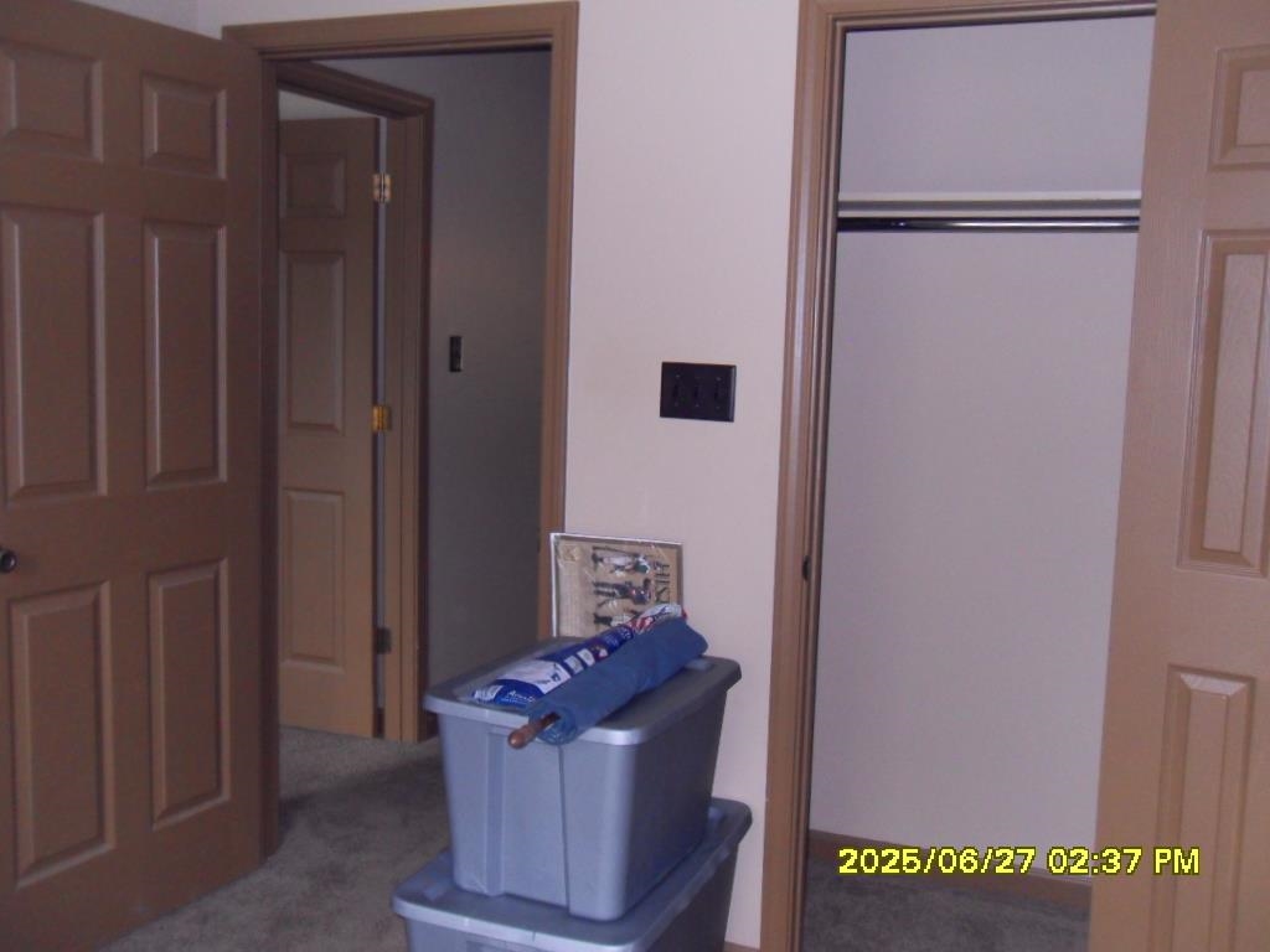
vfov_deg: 40.7
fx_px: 1284
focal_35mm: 35
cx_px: 635
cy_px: 476
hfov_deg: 52.6
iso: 400
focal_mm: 6.3
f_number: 3.5
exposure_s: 1/45
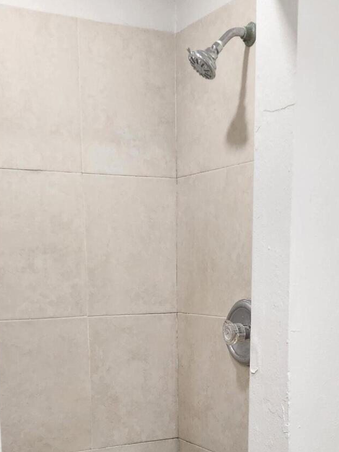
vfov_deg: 33.6
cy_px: 381
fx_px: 718
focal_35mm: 55
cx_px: 165
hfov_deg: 26.6
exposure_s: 1/120
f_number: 1.8
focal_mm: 5.4
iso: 200
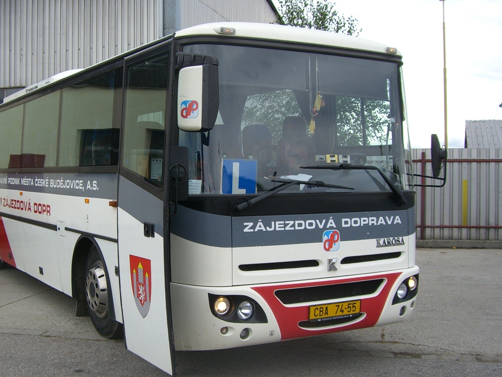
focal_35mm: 48
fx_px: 696
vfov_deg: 30.3
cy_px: 188
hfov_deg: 39.4
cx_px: 195
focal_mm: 6.2
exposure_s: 1/160
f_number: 4.3
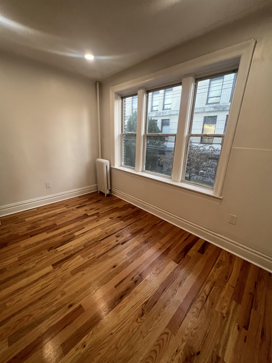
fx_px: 136
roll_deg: +0.1
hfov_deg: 89.9
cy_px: 182
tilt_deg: -12.1
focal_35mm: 13
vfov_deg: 106.2
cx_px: 136
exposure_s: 1/120
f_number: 1.8
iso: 200
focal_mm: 1.57
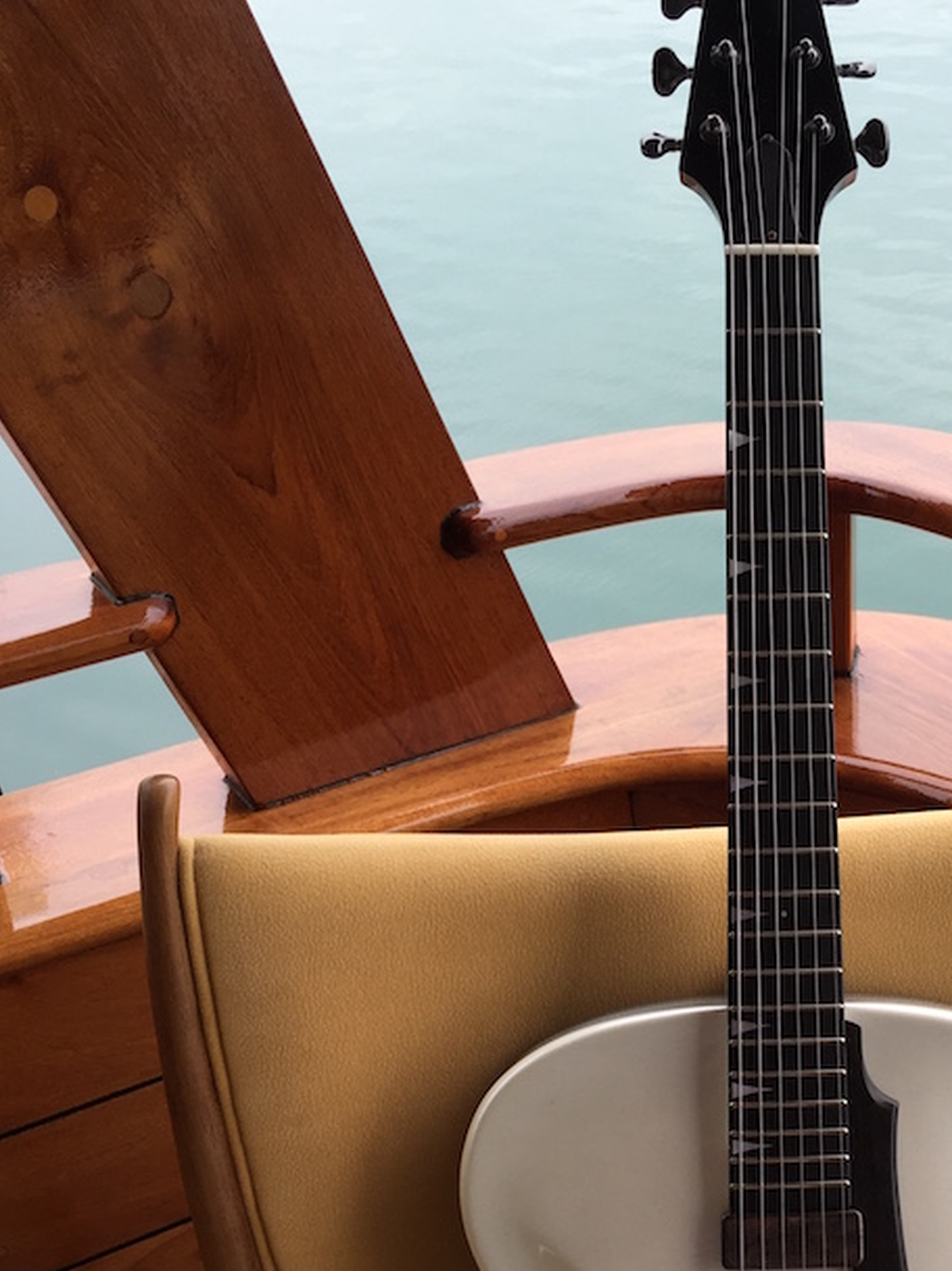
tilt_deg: -37.4
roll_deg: -0.5
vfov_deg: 34.2
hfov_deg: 26.4
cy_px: 1066
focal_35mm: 54
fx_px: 1982
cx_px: 787
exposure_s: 1/125
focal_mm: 4.15
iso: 32
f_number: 2.2
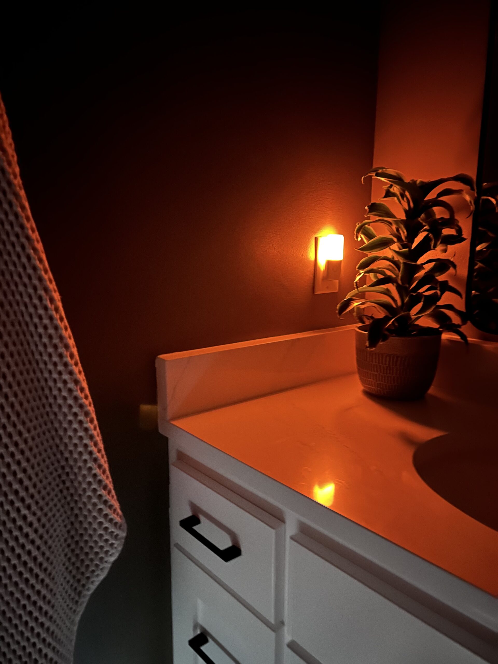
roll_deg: +0.3
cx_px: 249
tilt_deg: -10.6
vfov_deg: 67.3
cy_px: 332
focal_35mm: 26
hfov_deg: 53.1
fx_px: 499
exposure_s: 1/2
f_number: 1.5
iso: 1250
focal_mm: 5.7
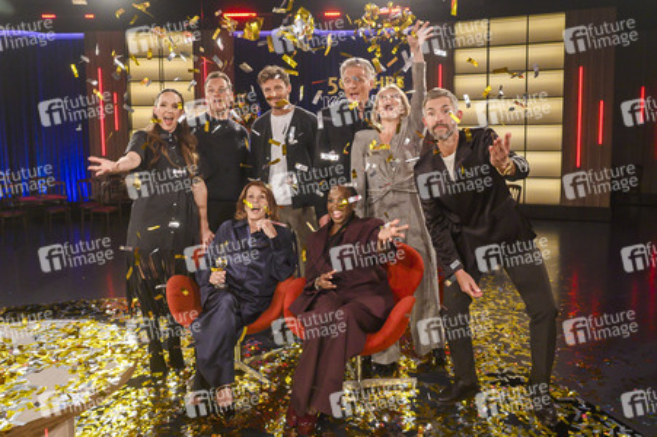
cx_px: 332
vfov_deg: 44.7
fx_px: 530
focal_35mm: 29
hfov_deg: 63.6
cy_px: 190
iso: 3200
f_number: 5
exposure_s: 1/200
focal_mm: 24
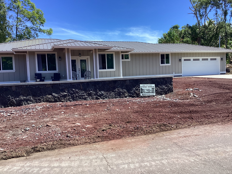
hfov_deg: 58.4
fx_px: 208
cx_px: 116
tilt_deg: -1.9
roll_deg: +1.6
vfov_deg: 45.4
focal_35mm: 31
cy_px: 87
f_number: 2.4
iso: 25
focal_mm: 3.3
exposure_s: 1/708
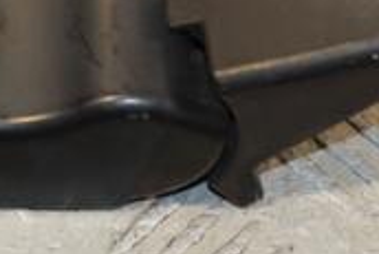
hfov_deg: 6.3
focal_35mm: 324
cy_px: 0
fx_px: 3414
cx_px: 90
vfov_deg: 4.2
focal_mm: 62
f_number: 8
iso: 800
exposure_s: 1/200
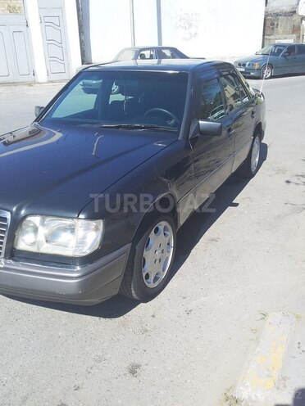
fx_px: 364
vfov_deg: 58.4
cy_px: 203
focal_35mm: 31
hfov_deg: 45.4
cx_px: 152
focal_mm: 3.3
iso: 40
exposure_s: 1/959
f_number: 2.2
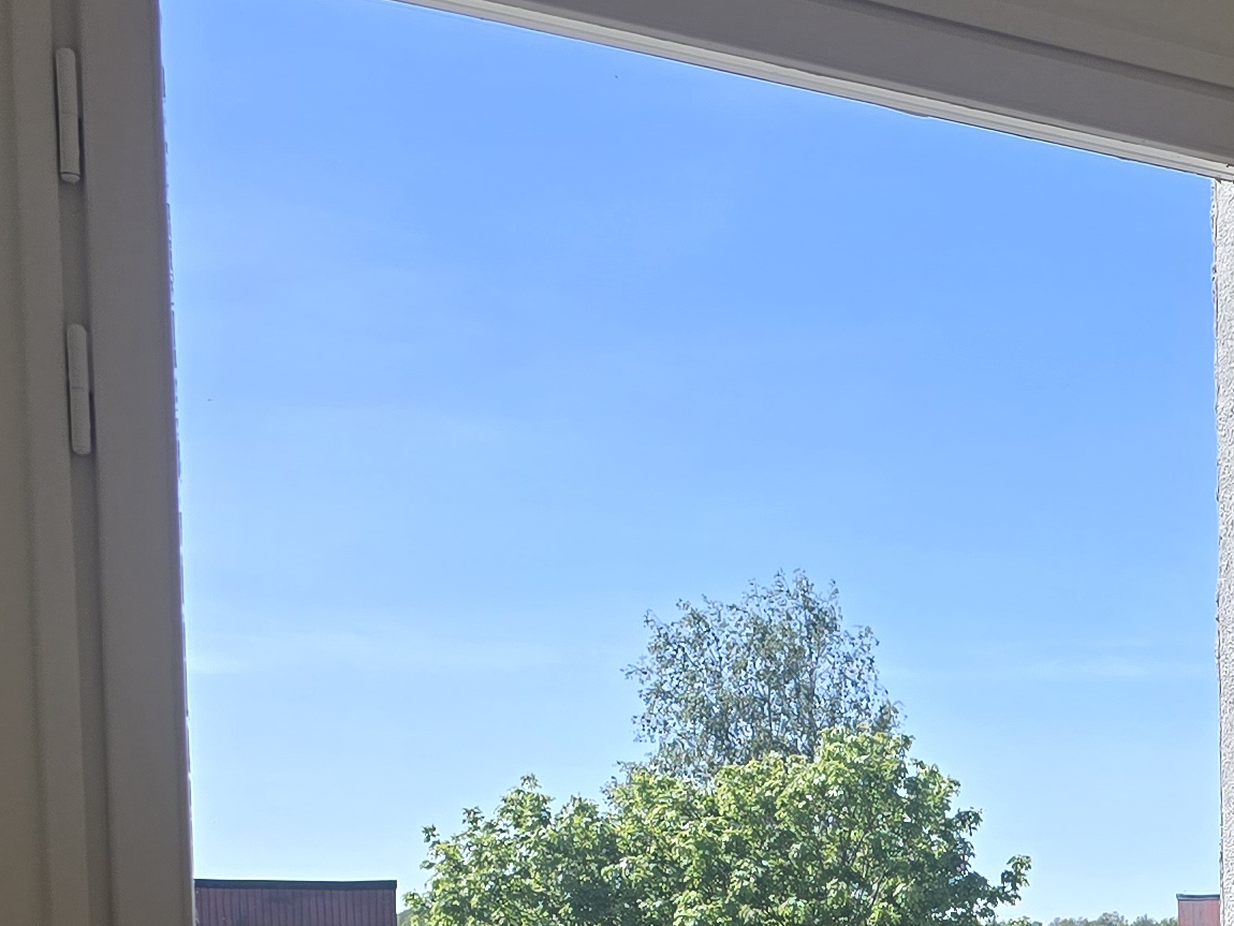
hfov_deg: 22.0
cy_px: 1248
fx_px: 2852
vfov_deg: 17.2
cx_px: 1584
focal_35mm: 80
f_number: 1.7
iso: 12
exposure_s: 1/438
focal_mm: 6.3
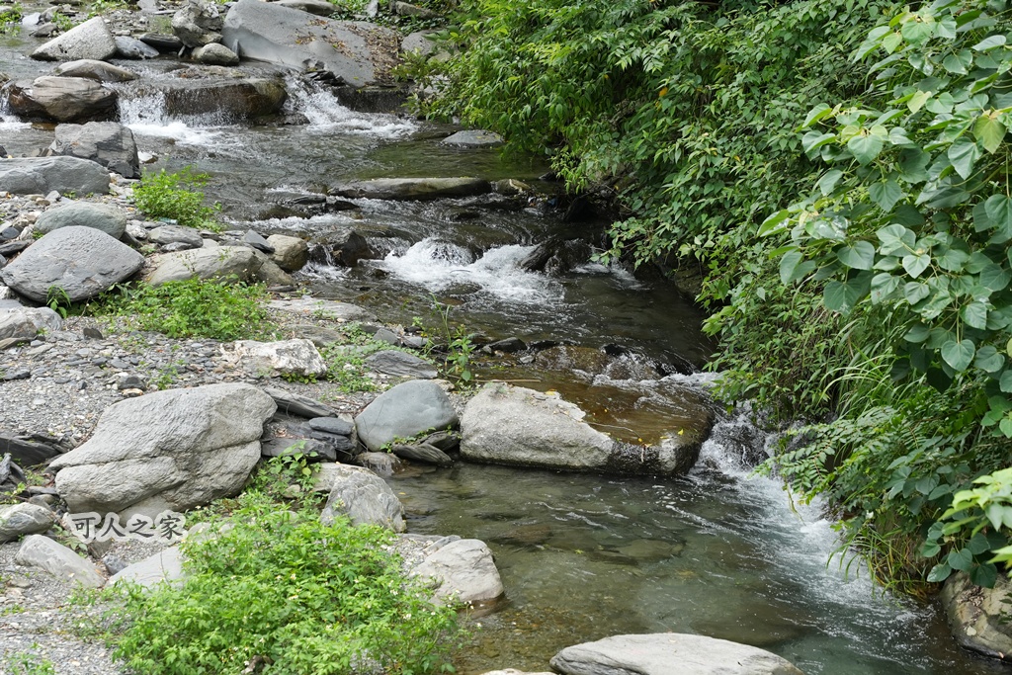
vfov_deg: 13.0
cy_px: 338
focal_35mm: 105
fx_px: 2952
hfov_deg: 19.5
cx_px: 506
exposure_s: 1/800
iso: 800
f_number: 4
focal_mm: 70
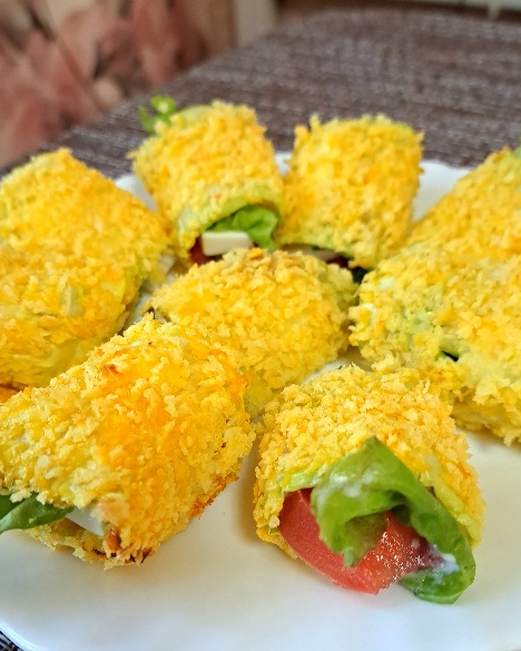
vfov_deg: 48.8
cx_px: 237
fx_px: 713
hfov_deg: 40.1
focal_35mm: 37
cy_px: 388
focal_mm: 5.23
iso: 160
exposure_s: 1/50
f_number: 1.8
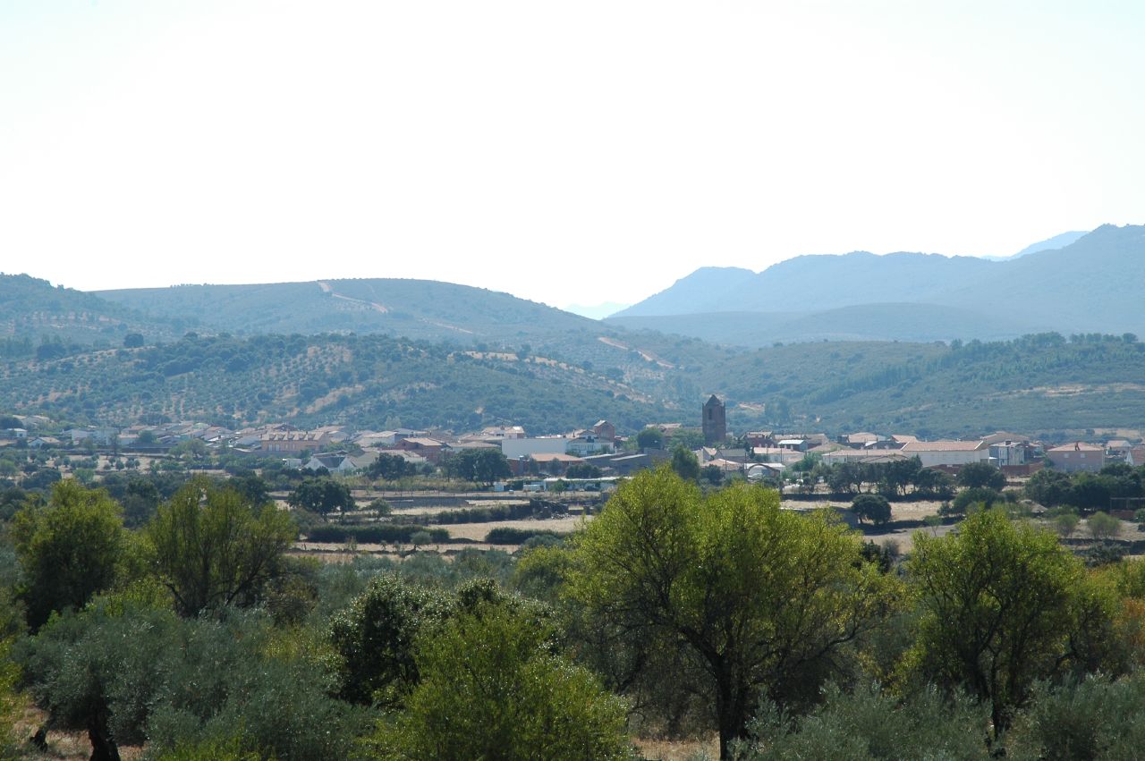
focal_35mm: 105
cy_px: 380
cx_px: 572
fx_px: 3337
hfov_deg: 19.5
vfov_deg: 13.0
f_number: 16
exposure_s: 1/125
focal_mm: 70
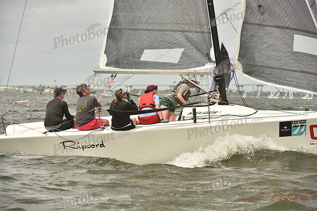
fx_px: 1761
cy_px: 106
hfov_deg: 10.3
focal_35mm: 200
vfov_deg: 6.9
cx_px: 158
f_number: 7.1
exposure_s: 1/1250
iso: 320
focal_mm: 200
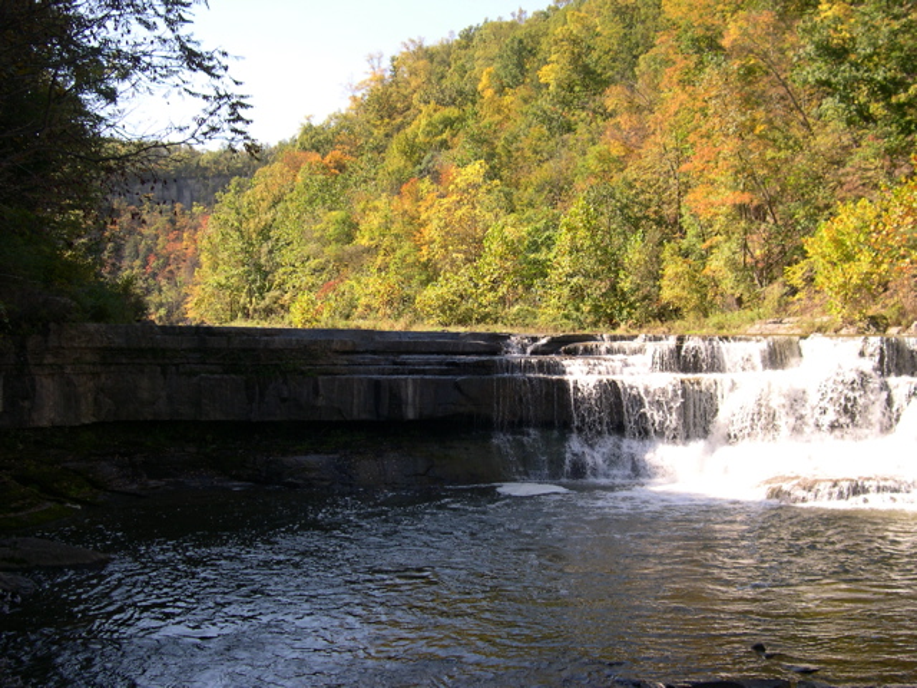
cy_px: 344
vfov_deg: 37.7
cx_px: 458
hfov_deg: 49.0
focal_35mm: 38
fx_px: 1007
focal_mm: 8
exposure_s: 1/377
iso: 100
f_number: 2.8
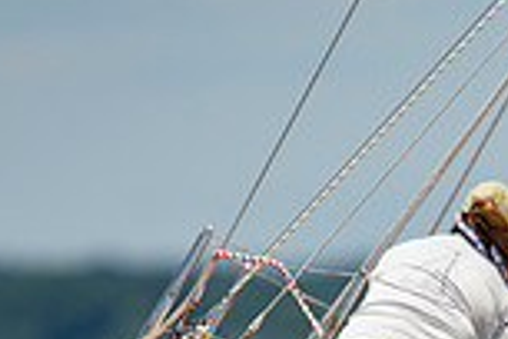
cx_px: 667
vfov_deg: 0.6
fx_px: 32171
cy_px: 622
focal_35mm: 2280
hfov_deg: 0.9
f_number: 5.6
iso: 400
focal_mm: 600
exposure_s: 1/3200
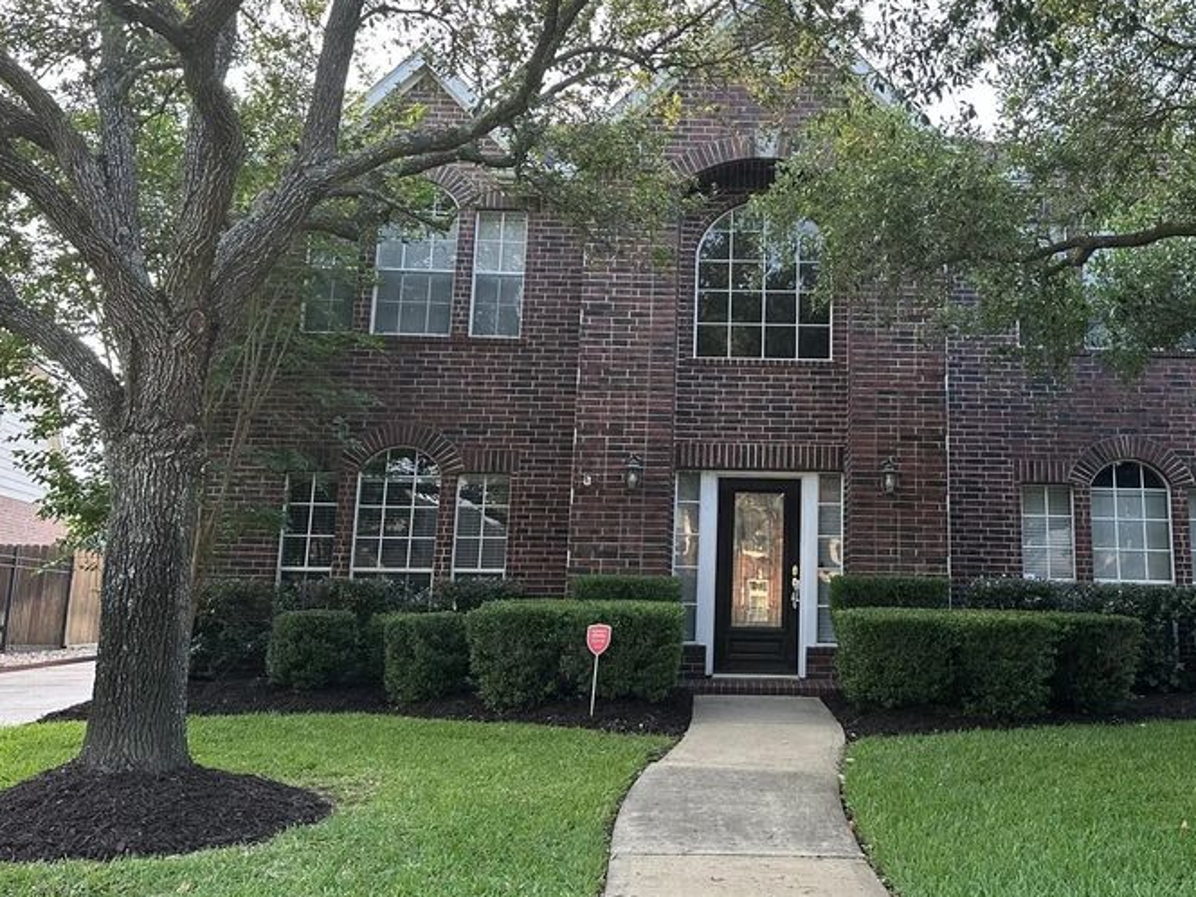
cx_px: 789
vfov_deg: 38.5
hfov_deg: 49.3
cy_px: 355
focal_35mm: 37
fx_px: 1278
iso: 80
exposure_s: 1/162
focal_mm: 6.86
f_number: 1.78
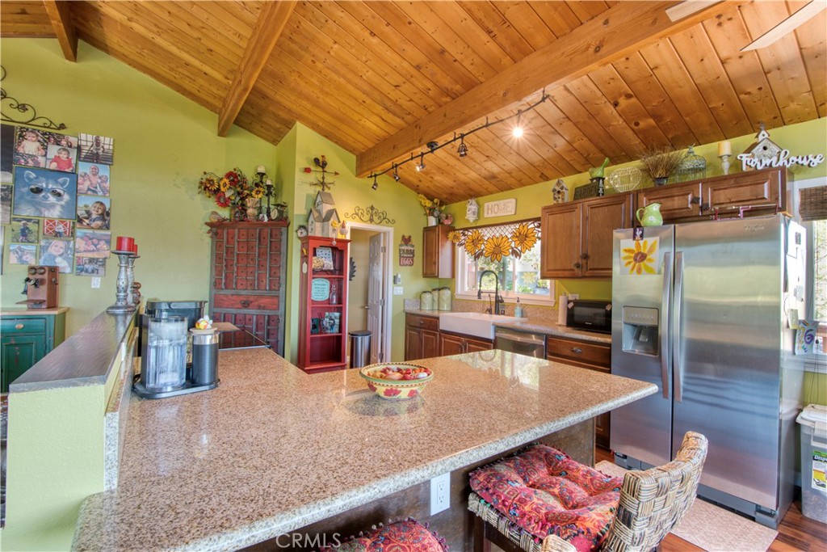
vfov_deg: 77.3
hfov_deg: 100.4
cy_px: 276
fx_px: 345
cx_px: 414
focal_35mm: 15
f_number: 8
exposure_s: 1/3
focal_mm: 10
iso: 200
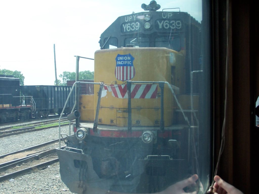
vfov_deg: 26.1
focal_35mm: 56
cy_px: 97
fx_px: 419
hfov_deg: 34.3
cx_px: 130
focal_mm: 9.3
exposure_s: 1/350
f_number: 3.2
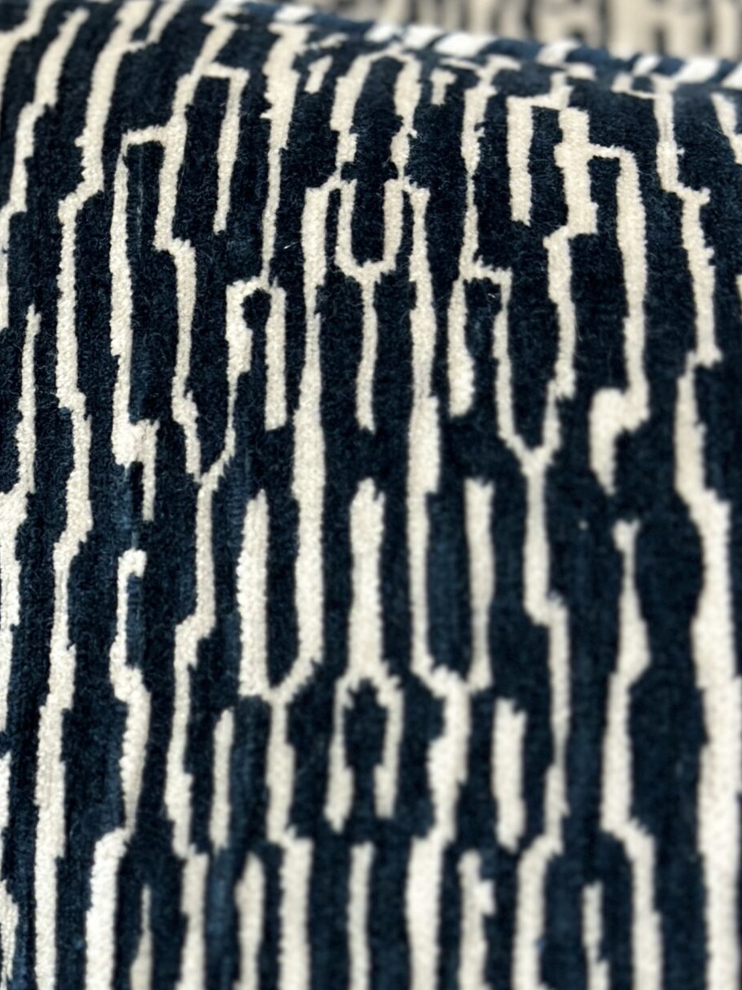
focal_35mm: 100
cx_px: 31
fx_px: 2858
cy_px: 672
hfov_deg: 14.6
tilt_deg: -18.6
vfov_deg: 19.6
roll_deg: +0.8
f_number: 1.78
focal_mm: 6.86
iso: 100
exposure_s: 1/120
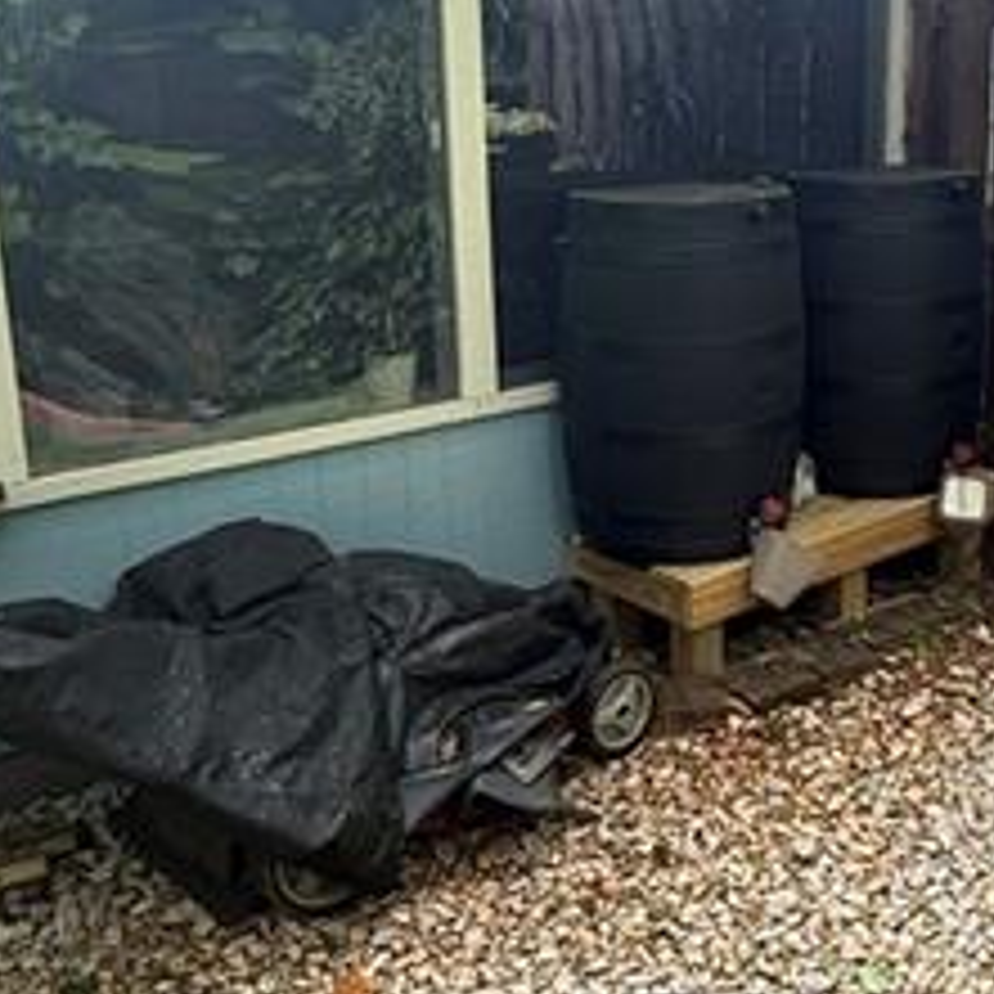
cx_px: 765
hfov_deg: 38.0
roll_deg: +0.6
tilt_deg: -11.3
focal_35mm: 43
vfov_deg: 39.1
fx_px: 1397
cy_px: 423
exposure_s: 1/99
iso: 100
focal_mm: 2.22
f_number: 2.2
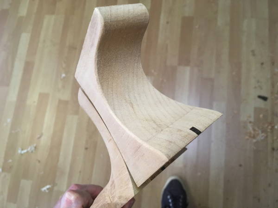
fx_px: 233
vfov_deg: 48.2
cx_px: 139
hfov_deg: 61.7
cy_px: 104
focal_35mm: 29
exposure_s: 1/33
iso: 64
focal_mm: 4.15
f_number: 2.2
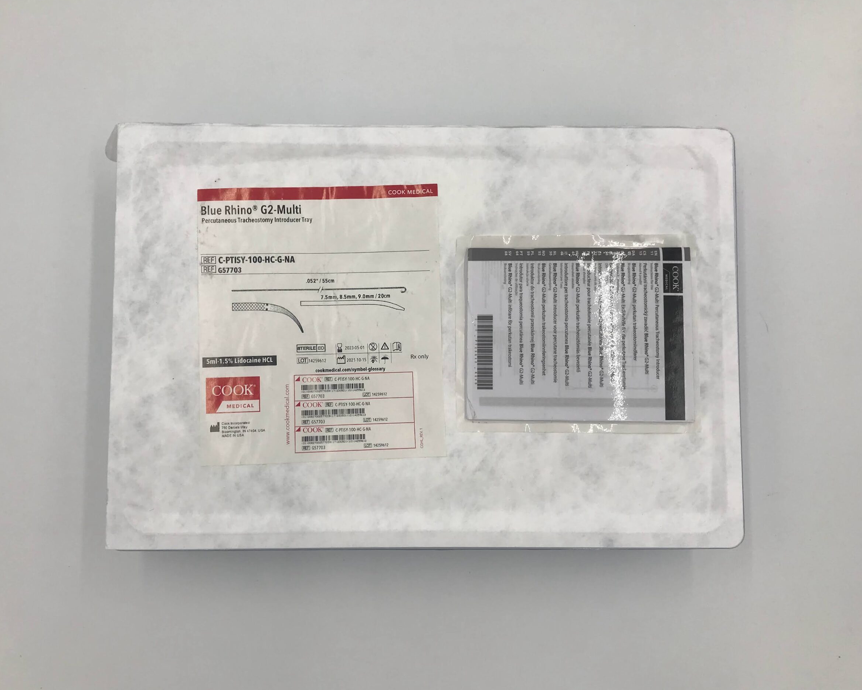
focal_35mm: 30
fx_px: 765
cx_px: 396
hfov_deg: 58.7
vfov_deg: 48.5
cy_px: 350
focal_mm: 3.99
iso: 20
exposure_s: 1/351
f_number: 1.8
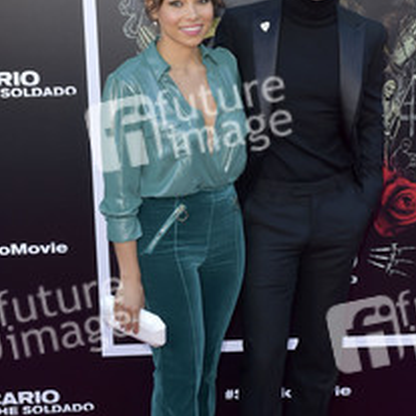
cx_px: 248
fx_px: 1074
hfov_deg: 21.9
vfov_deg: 21.9
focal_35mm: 79
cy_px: 225
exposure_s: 1/250
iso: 250
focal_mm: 48
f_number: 6.3
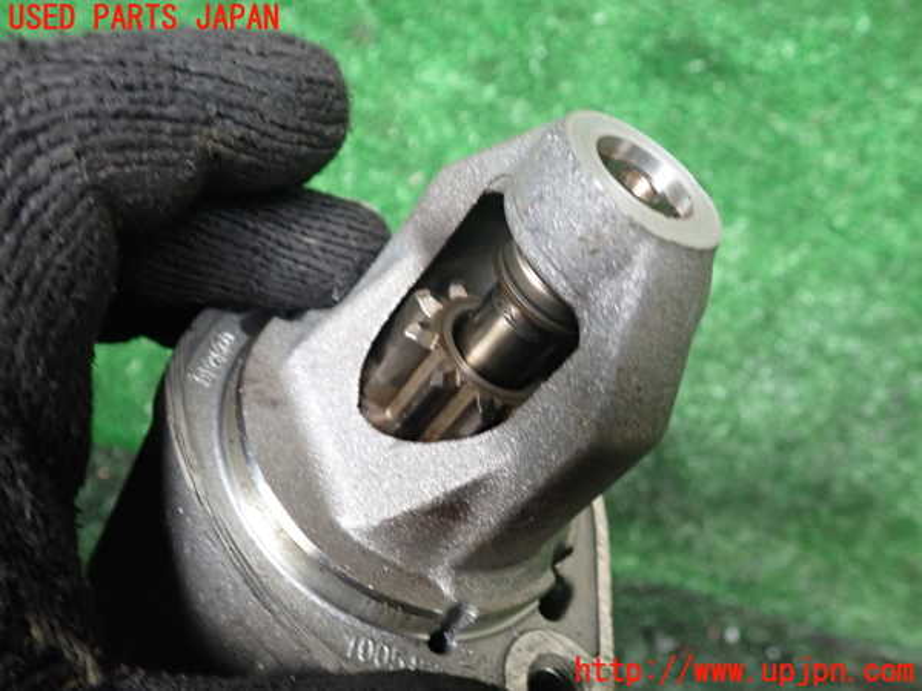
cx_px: 461
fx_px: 799
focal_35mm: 30
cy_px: 346
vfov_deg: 46.8
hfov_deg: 60.0
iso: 250
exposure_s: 1/30
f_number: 2.3
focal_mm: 5.4
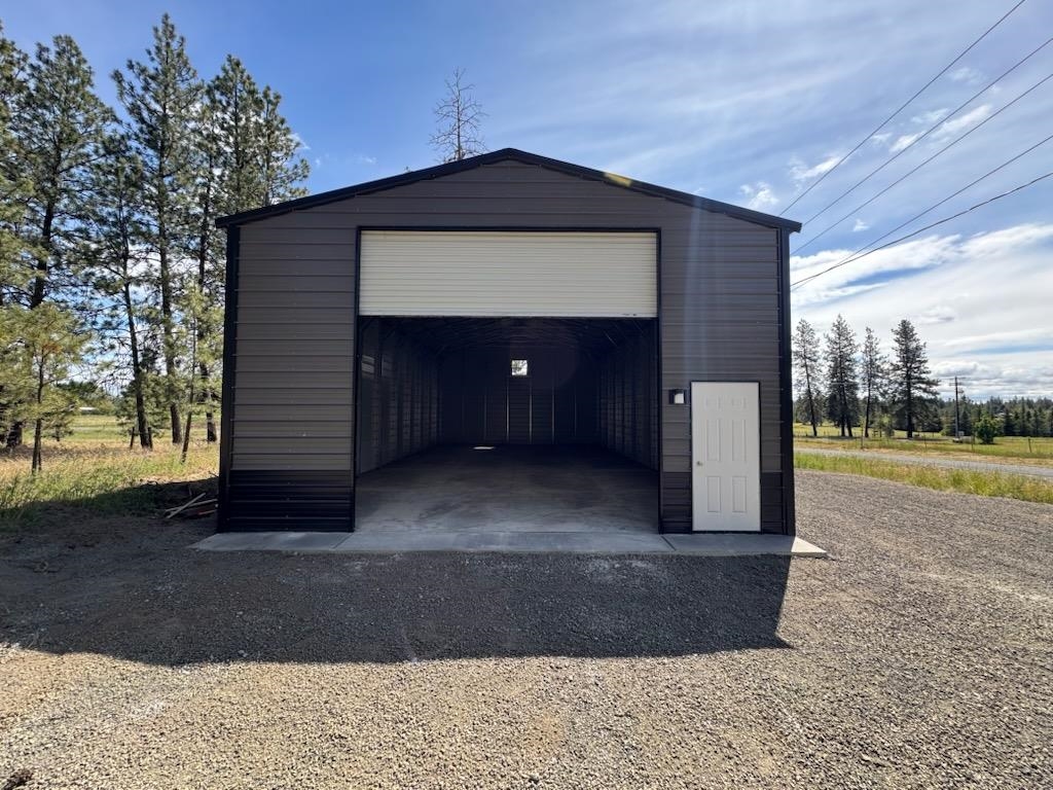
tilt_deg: +1.5
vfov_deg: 85.7
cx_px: 526
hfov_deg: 102.1
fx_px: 426
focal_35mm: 14
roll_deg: -0.1
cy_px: 395
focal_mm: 2.22
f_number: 2.2
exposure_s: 1/332
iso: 40
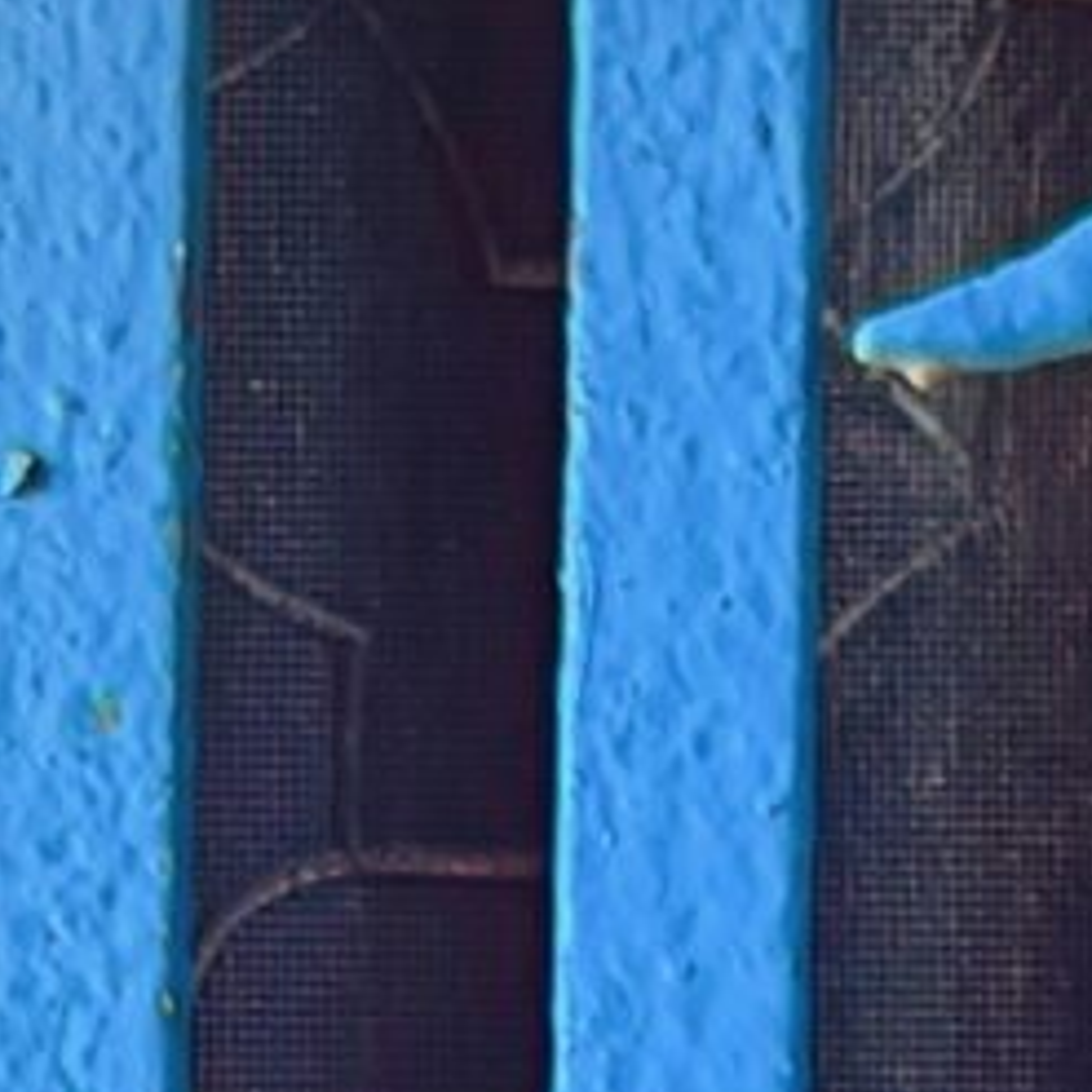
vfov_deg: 6.3
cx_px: 2113
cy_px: 3988
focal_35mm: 238
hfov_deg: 7.1
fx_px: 8494
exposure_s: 1/95
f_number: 1.5
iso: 125
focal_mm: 5.7
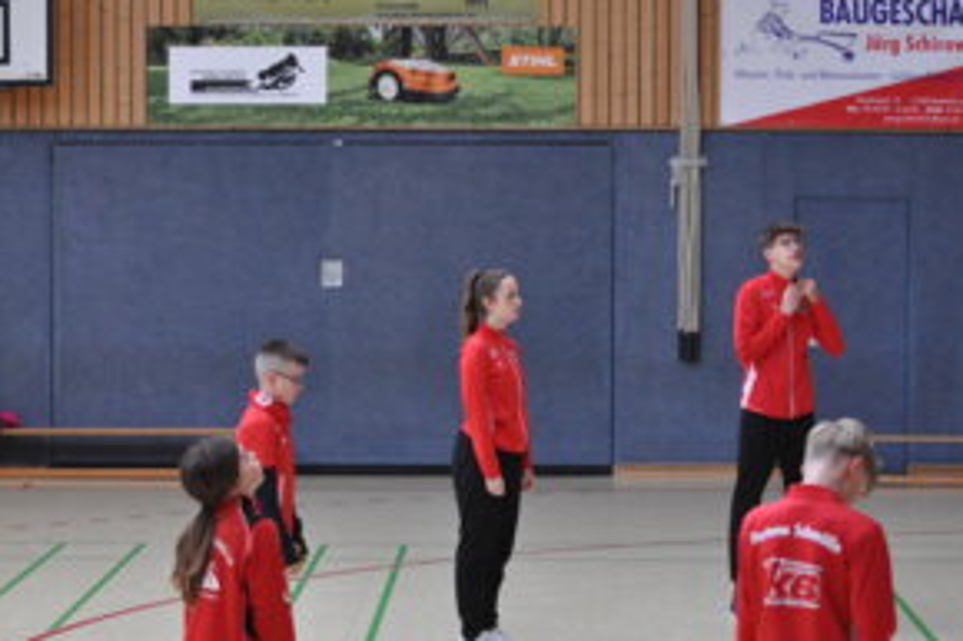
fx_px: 3039
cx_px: 555
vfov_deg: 12.0
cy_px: 428
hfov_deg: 18.0
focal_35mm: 114
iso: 1600
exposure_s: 1/125
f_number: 4.5
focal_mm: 55
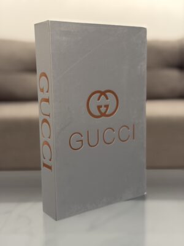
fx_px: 340
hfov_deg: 30.3
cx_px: 92
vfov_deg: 39.7
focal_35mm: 48
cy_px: 123
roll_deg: +0.1
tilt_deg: -9.7
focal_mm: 6.76
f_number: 1.78
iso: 160
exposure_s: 1/50
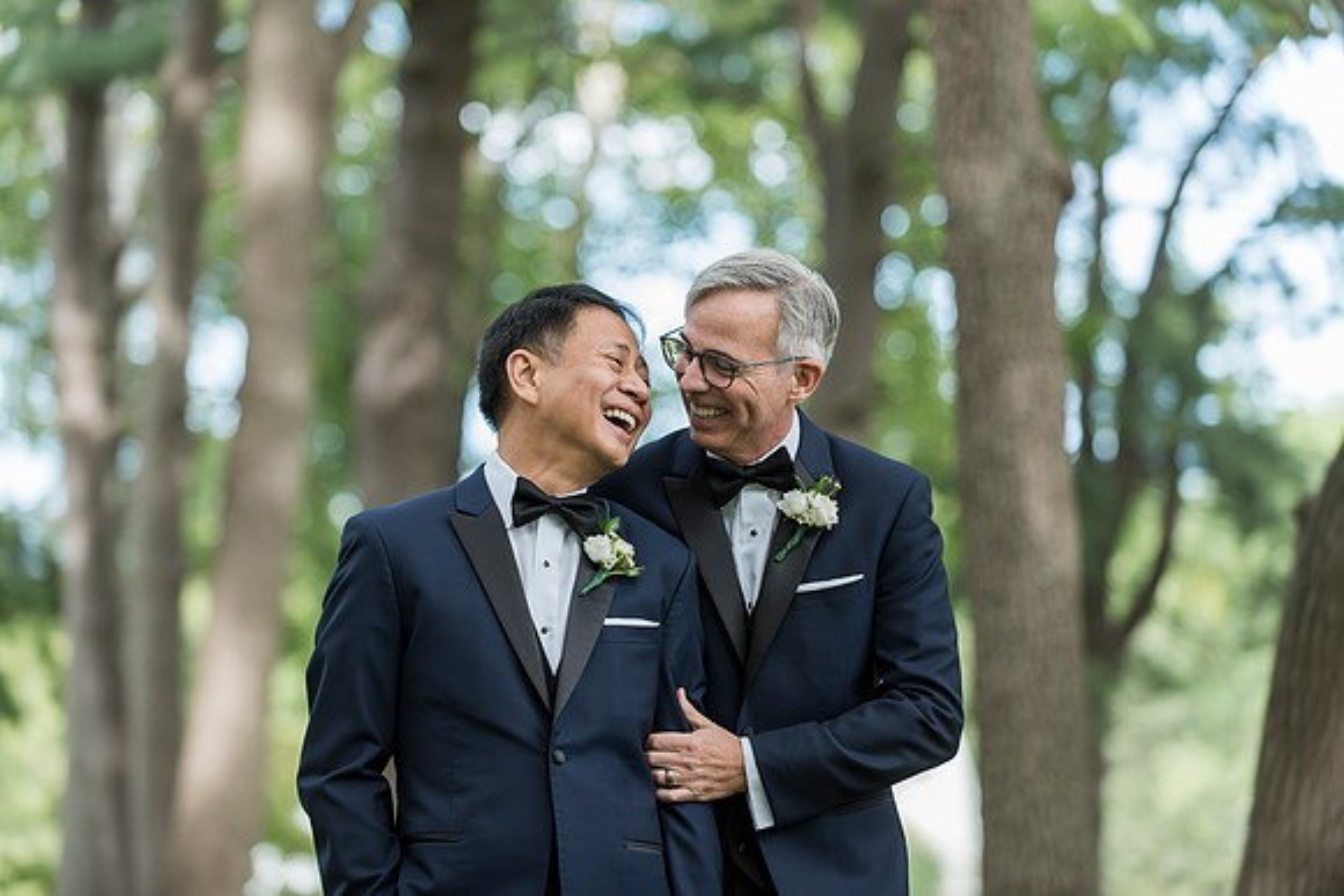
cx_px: 672
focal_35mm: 120
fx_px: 4481
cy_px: 448
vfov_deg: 11.4
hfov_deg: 17.1
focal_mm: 120
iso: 400
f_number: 2.8
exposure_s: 1/500
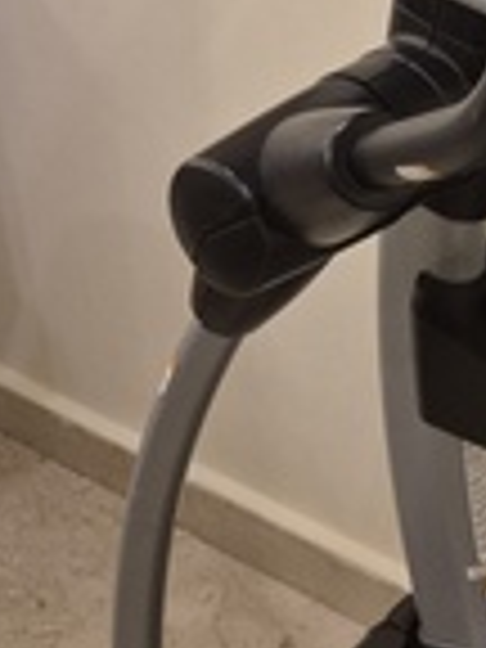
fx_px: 1367
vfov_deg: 24.6
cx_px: 736
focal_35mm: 73
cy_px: -92
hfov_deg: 17.9
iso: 500
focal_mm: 5.4
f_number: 1.8
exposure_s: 1/60.2
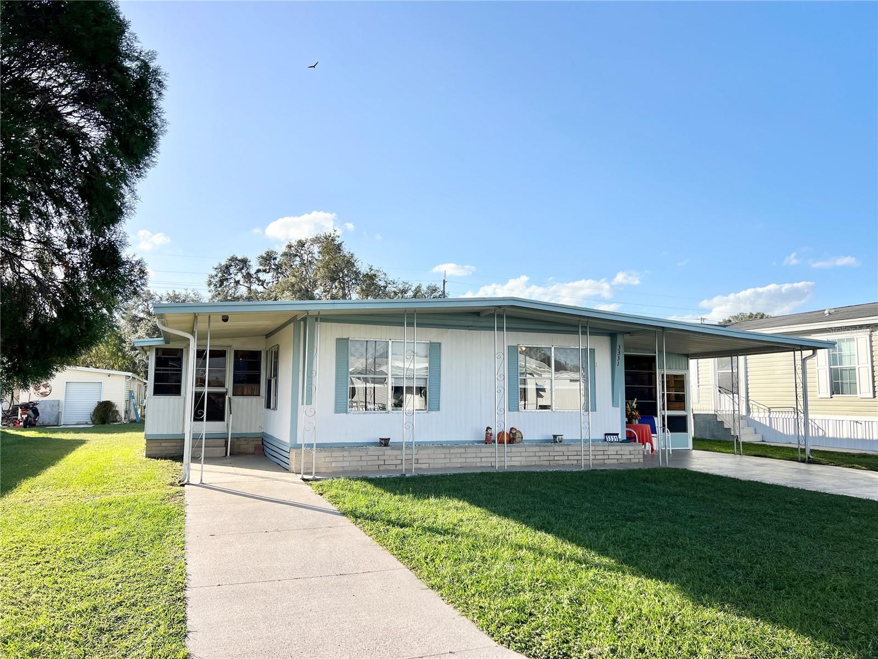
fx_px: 659
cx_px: 439
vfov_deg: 53.1
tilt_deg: +6.5
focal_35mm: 26
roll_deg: -0.5
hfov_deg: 67.3
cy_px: 330
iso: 50
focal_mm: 5.7
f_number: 1.5
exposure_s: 1/4115
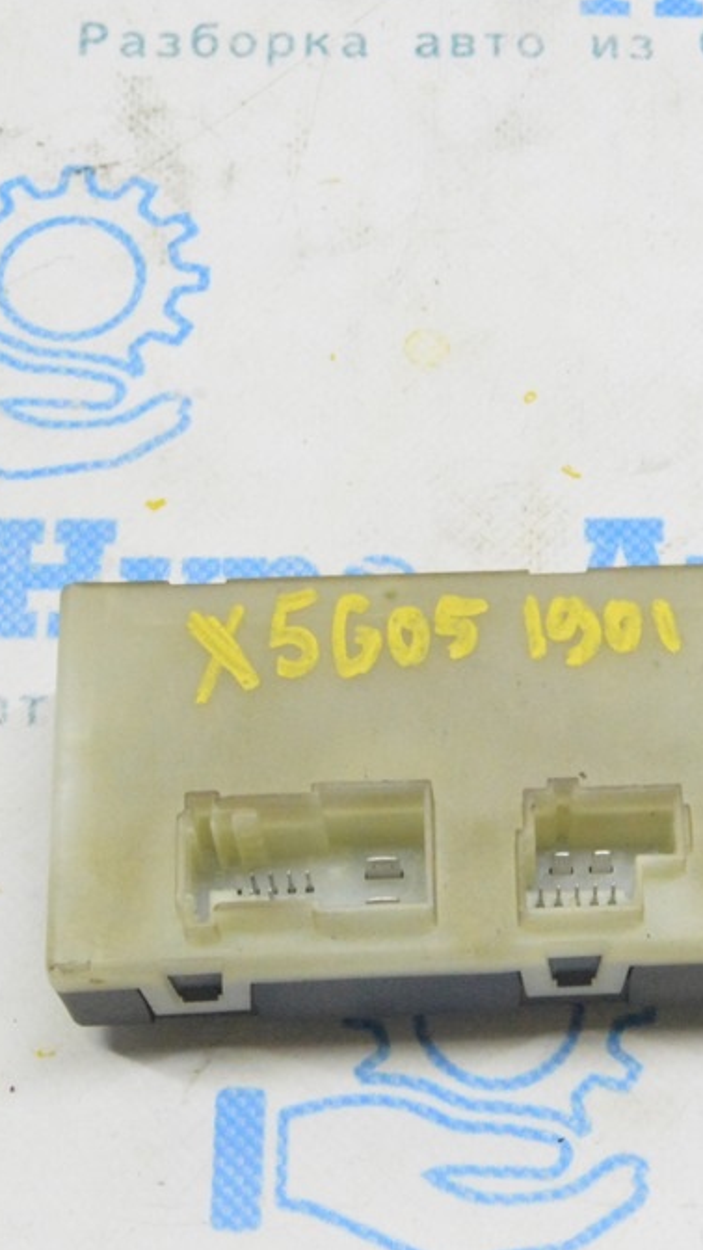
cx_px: 629
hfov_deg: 14.3
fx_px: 2777
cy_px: 622
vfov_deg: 25.4
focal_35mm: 84
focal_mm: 35
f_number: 20
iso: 6400
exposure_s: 1/20
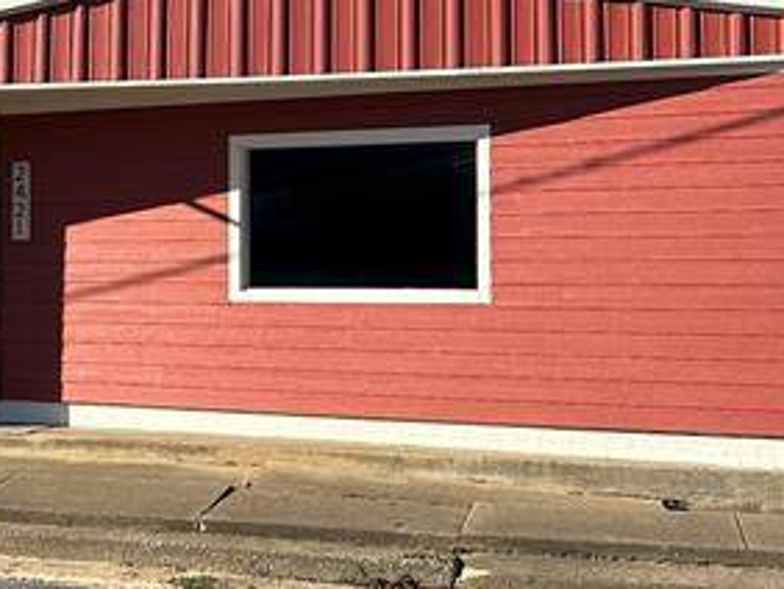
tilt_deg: +2.5
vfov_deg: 17.0
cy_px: 219
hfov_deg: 20.1
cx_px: -303
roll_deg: +0.3
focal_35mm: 87
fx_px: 1972
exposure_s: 1/3861
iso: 80
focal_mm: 6.86
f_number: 1.78
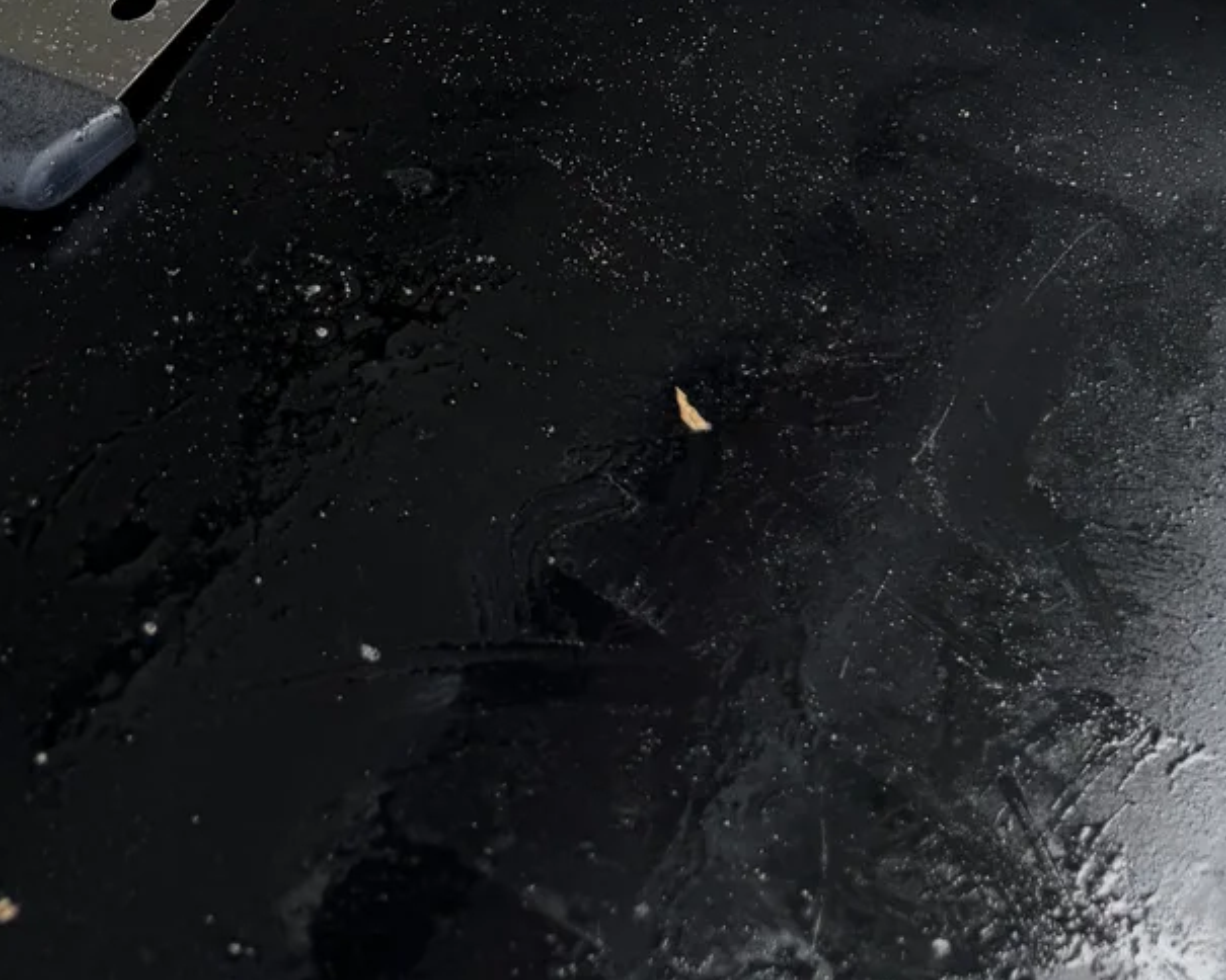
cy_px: -441
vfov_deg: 21.2
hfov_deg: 29.1
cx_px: 1135
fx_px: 2250
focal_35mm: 62
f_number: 1.78
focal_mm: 6.76
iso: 80
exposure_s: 1/955
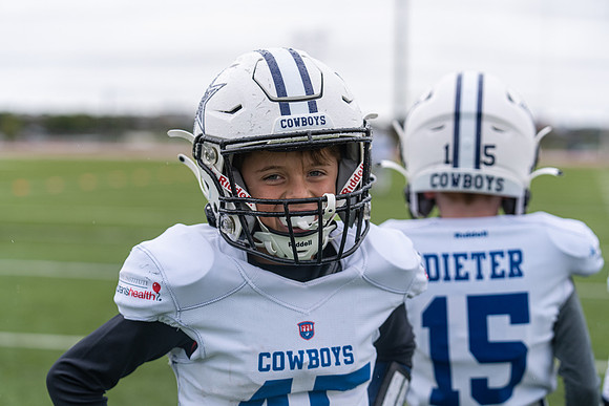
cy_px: 203
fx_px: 1455
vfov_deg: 15.9
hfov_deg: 23.6
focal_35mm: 86
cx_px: 304
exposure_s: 1/1250
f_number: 3.5
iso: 250
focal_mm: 86
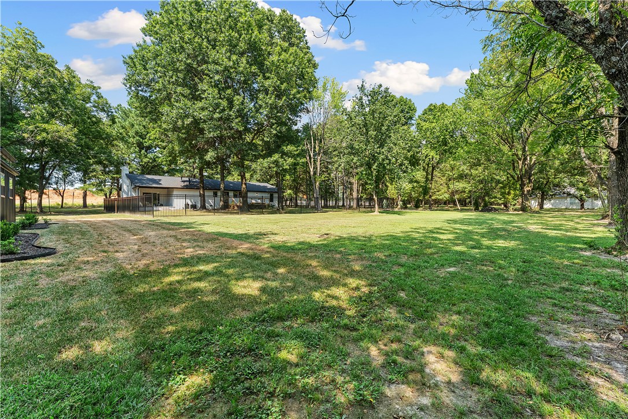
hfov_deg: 98.5
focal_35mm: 16
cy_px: 210
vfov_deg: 75.5
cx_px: 314
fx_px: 270
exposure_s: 1/200
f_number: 11
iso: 800
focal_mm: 15.5
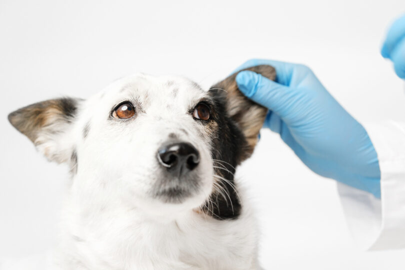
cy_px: 135
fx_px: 945
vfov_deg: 16.3
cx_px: 202
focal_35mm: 84
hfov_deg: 24.2
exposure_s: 1/180
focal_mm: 56
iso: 640
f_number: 3.6
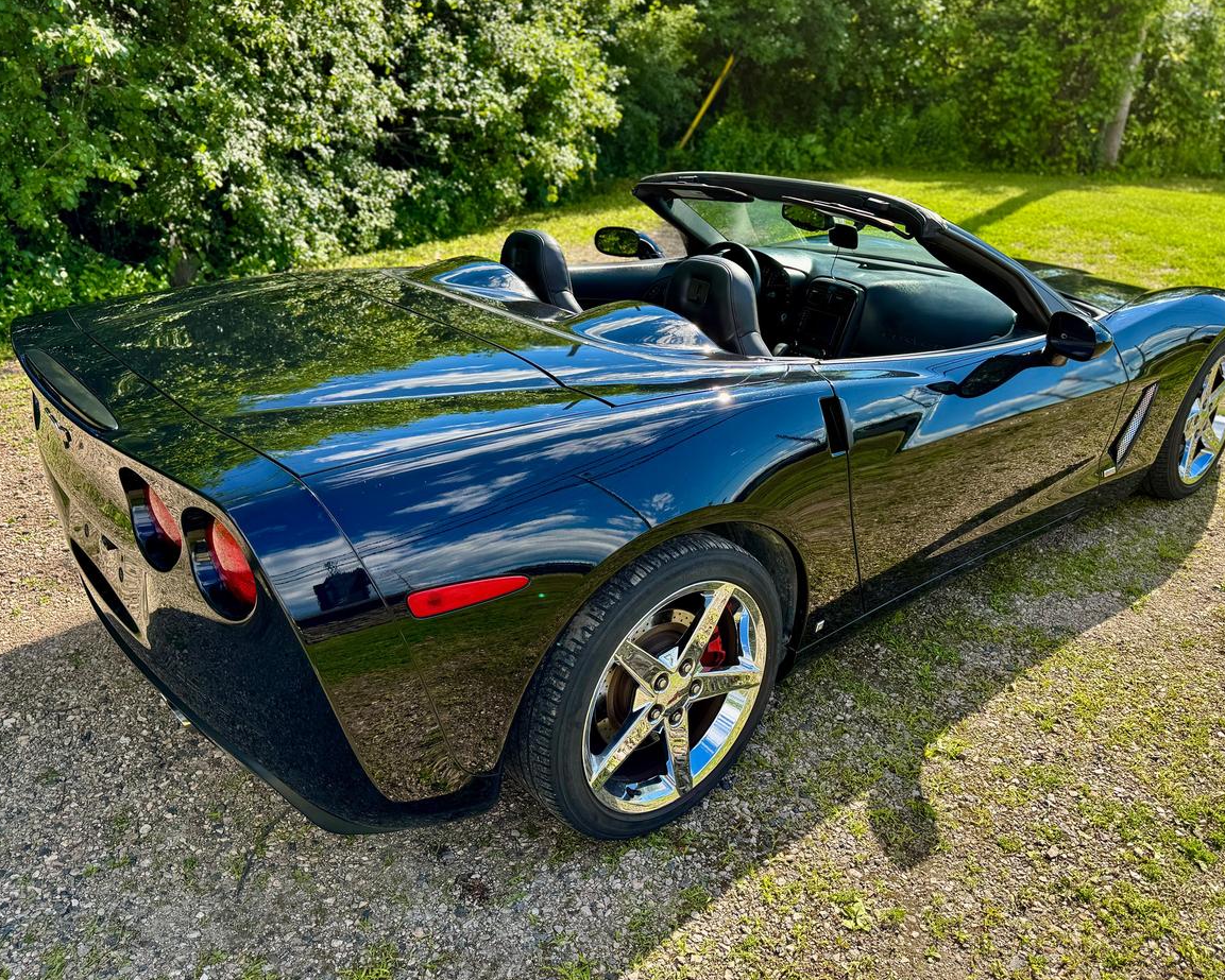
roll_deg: -1.7
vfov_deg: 55.0
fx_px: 943
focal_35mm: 26
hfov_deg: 66.0
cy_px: 489
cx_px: 641
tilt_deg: -22.6
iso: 80
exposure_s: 1/1042
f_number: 1.78
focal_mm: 6.76
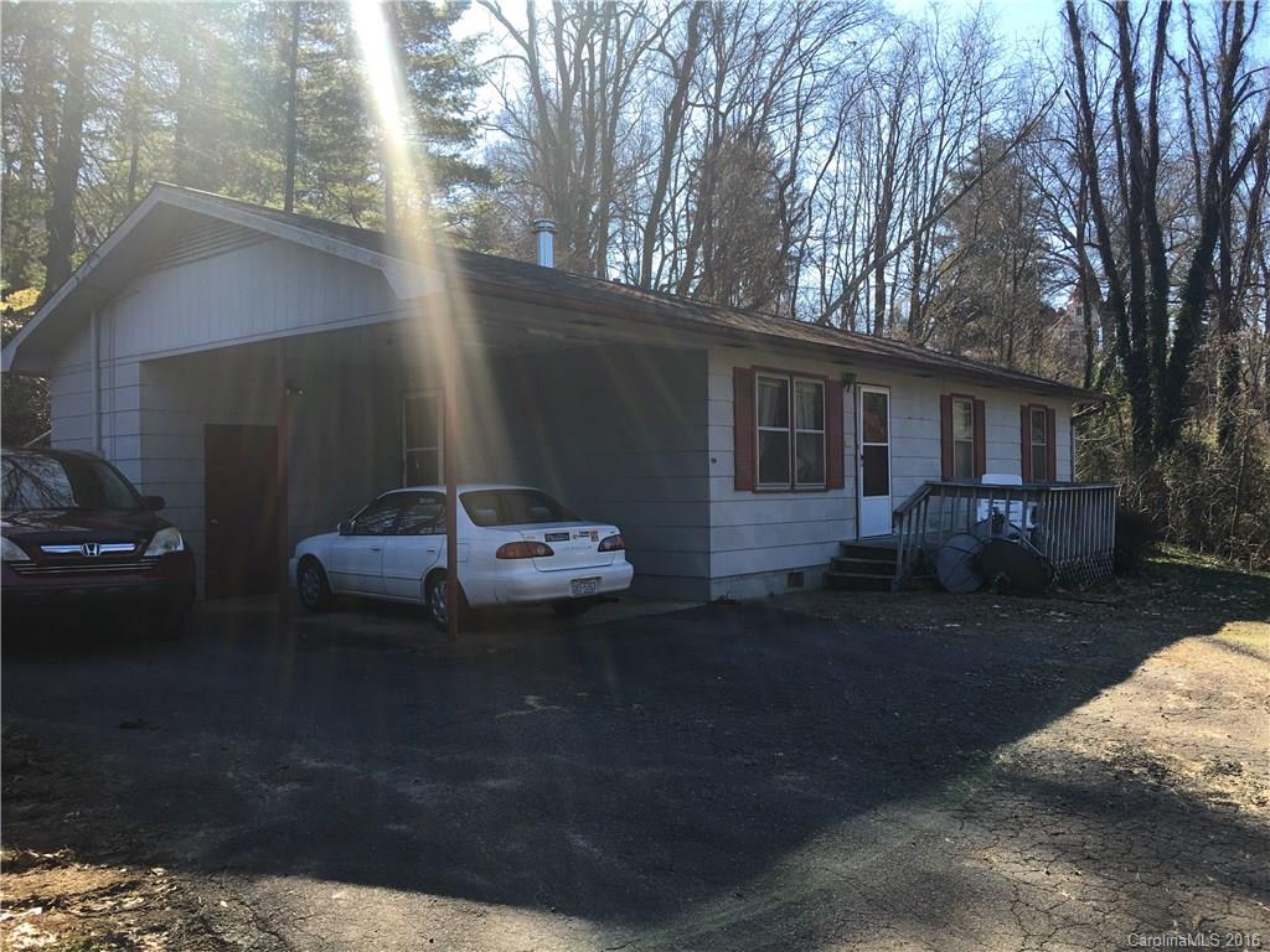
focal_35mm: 29
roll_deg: +0.0
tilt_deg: +0.3
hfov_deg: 61.7
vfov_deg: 48.2
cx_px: 635
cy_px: 476
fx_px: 1064
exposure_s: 1/413
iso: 25
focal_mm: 4.15
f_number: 2.2
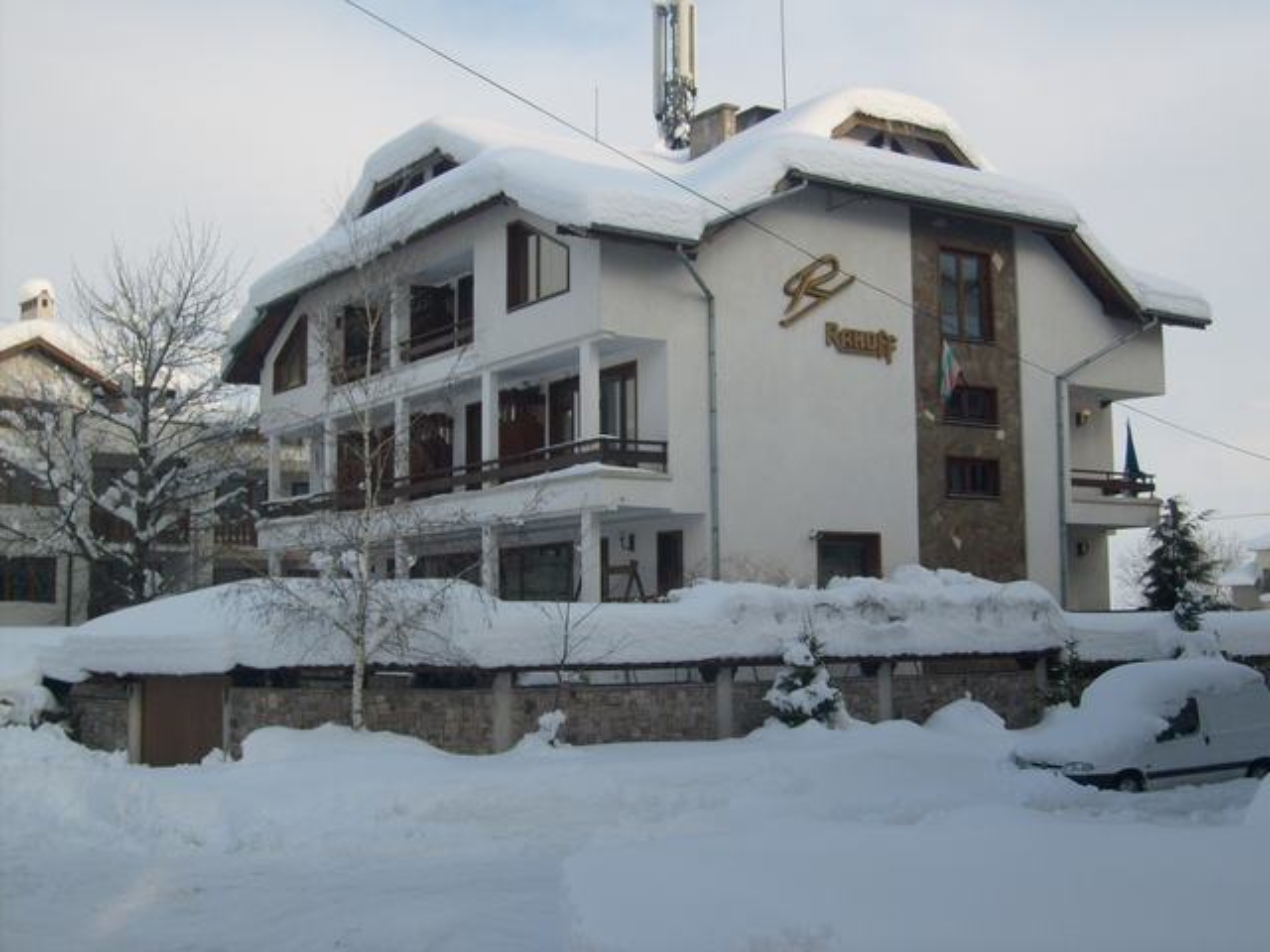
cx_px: 635
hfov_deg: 43.9
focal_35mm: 43
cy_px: 476
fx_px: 1578
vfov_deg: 33.6
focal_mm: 7.2
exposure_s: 1/125
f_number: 7.7
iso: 80
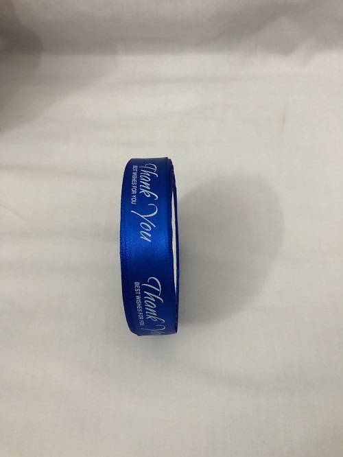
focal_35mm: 28
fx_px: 370
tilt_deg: -60.2
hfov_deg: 49.8
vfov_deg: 63.4
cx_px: 172
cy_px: 228
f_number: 1.8
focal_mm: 3.99
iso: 100
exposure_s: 1/14
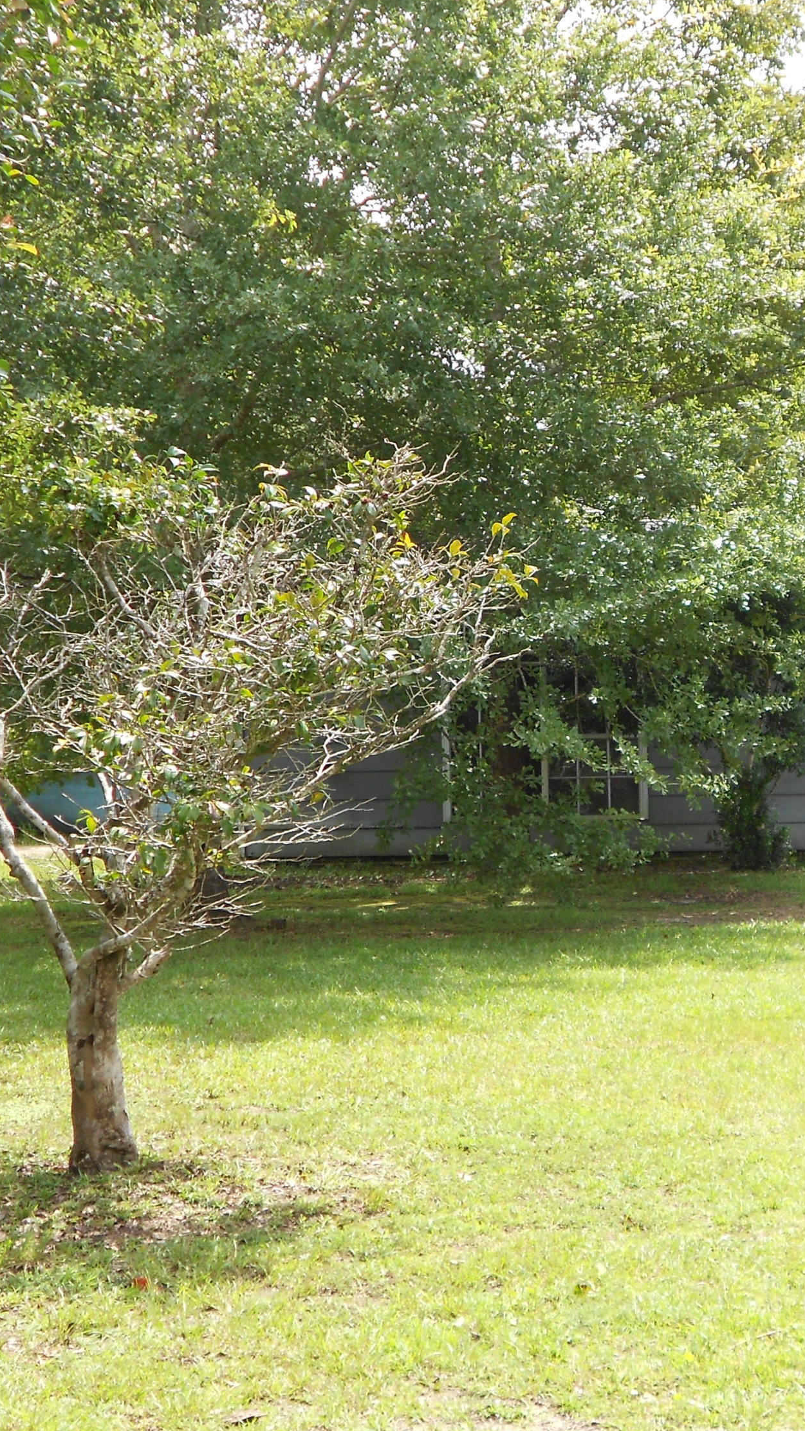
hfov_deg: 16.6
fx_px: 2732
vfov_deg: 29.4
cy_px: 710
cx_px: 671
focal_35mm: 72
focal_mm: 9
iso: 80
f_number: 4.5
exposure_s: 1/160
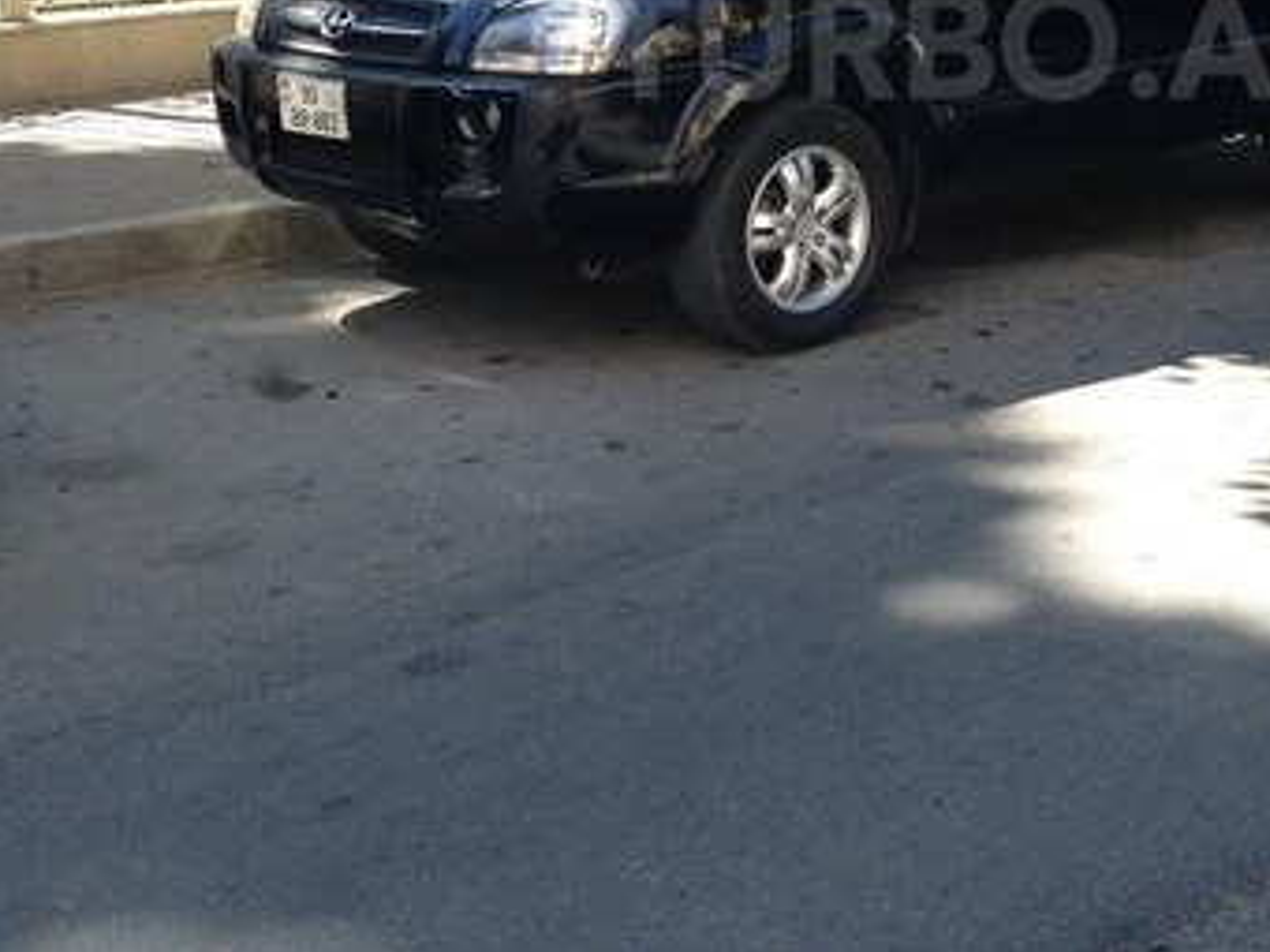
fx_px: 2348
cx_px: 986
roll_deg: +1.7
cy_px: 43
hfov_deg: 29.7
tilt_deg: -5.6
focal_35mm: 64
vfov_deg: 22.2
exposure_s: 1/219
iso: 50
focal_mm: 4.12
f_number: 2.4
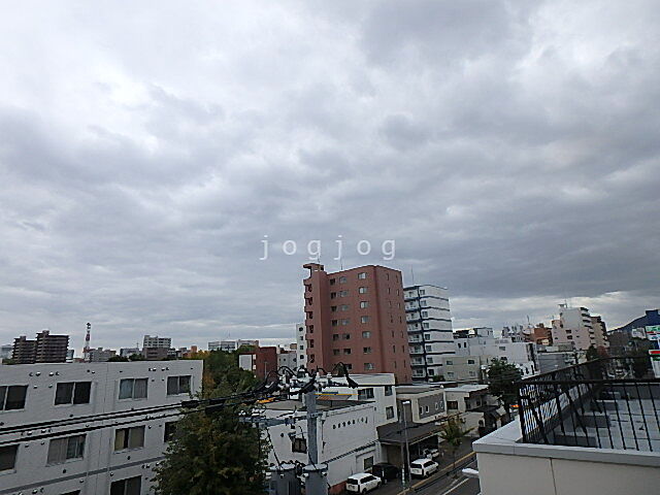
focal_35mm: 21
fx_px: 400
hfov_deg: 79.0
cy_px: 248
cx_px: 330
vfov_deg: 63.4
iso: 125
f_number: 3.5
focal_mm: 3.7
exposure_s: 1/400
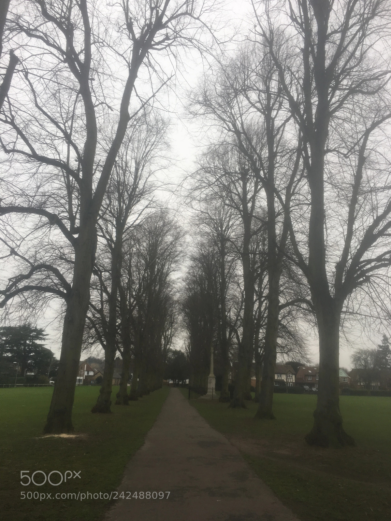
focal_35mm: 29
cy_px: 260
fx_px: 437
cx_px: 196
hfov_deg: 48.2
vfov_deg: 61.7
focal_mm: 4.15
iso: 25
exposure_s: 1/176
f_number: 2.2
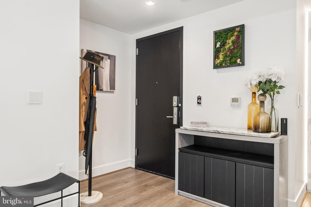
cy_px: 104
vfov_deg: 52.2
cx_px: 156
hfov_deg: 72.6
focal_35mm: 24
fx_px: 212
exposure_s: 1/25
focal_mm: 24.5
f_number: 4
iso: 800
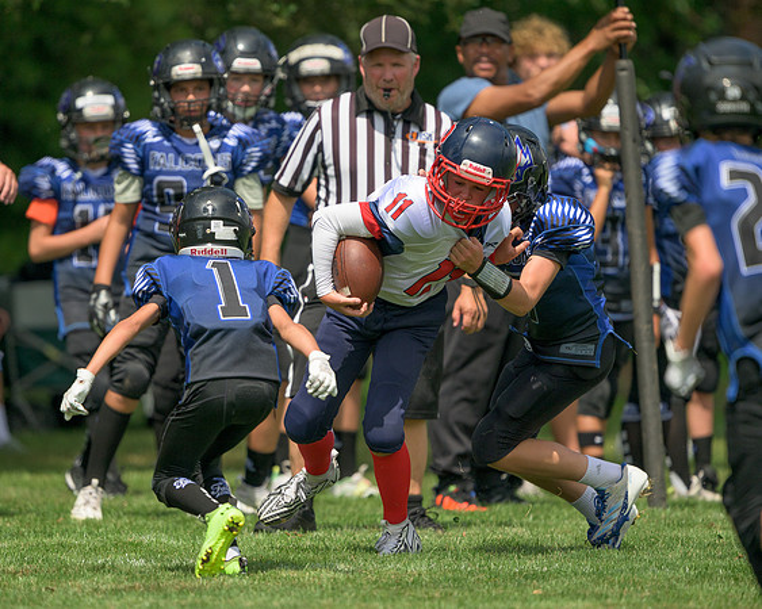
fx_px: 15679
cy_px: 312
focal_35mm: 695
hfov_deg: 2.8
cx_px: 316
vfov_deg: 2.2
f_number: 4
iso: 250
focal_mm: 560
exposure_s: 1/5000
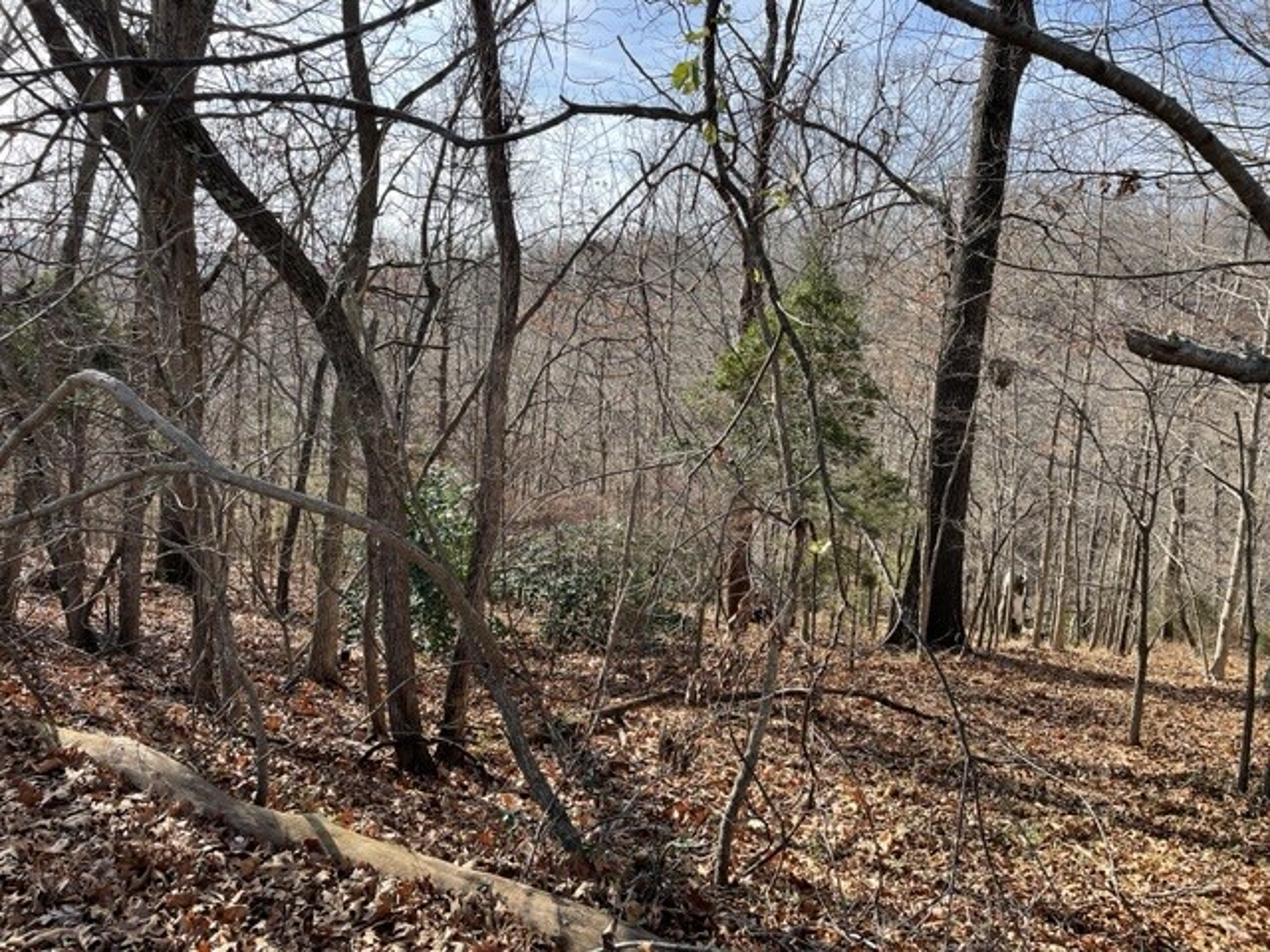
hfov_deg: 67.3
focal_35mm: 26
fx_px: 954
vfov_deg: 53.1
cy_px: 476
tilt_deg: -9.9
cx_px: 635
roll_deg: -3.2
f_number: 1.6
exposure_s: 1/910
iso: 32
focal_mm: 4.2
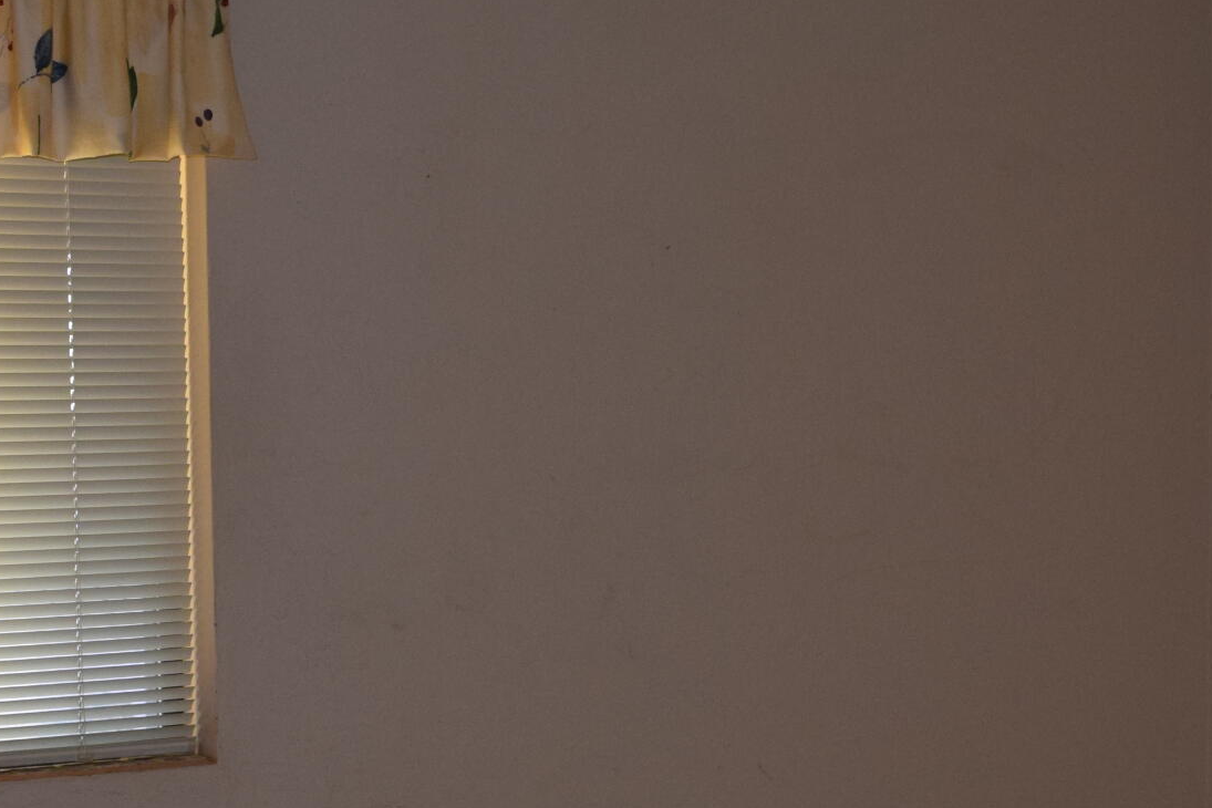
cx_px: 691
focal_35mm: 74
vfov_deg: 18.2
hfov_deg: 27.3
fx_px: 2491
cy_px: 660
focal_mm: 18
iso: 800
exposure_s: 1/80
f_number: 4.5
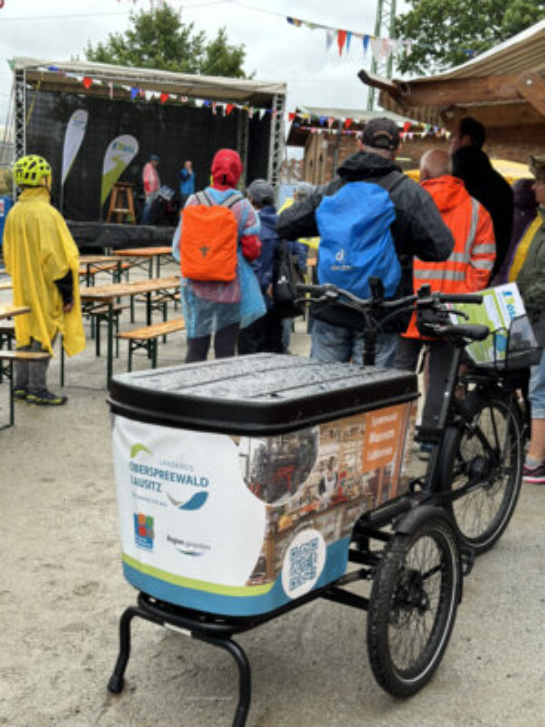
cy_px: 364
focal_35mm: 48
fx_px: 1008
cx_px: 272
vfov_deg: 39.7
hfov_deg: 30.3
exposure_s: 1/1120
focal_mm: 6.9
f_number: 1.8
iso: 80
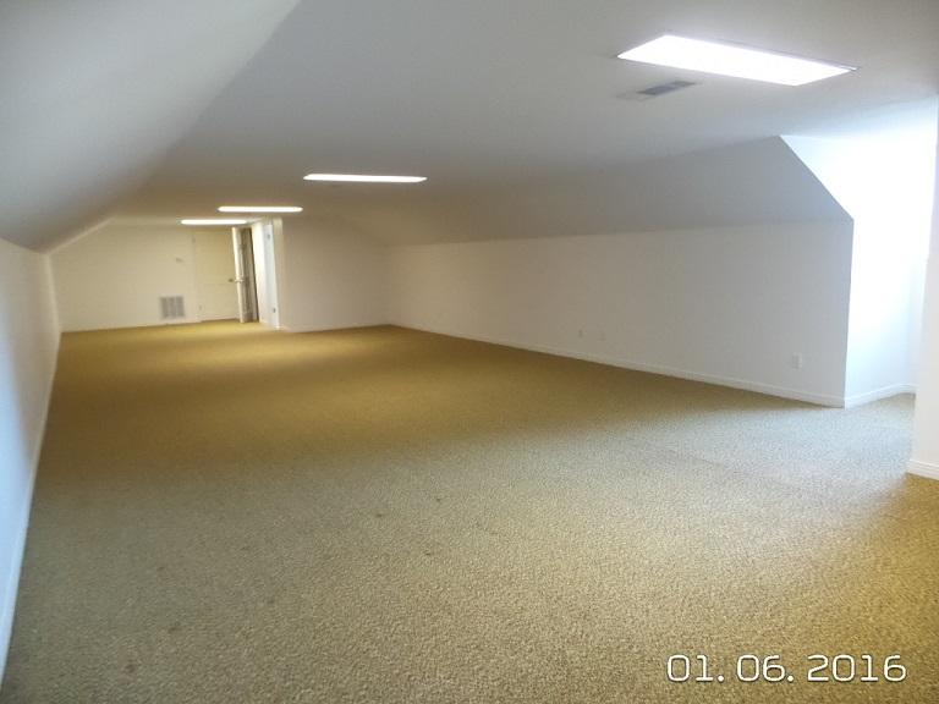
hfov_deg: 73.9
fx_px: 624
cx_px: 470
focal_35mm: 23
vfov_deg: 58.9
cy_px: 352
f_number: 2.8
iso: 800
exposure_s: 1/25
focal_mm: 4.1
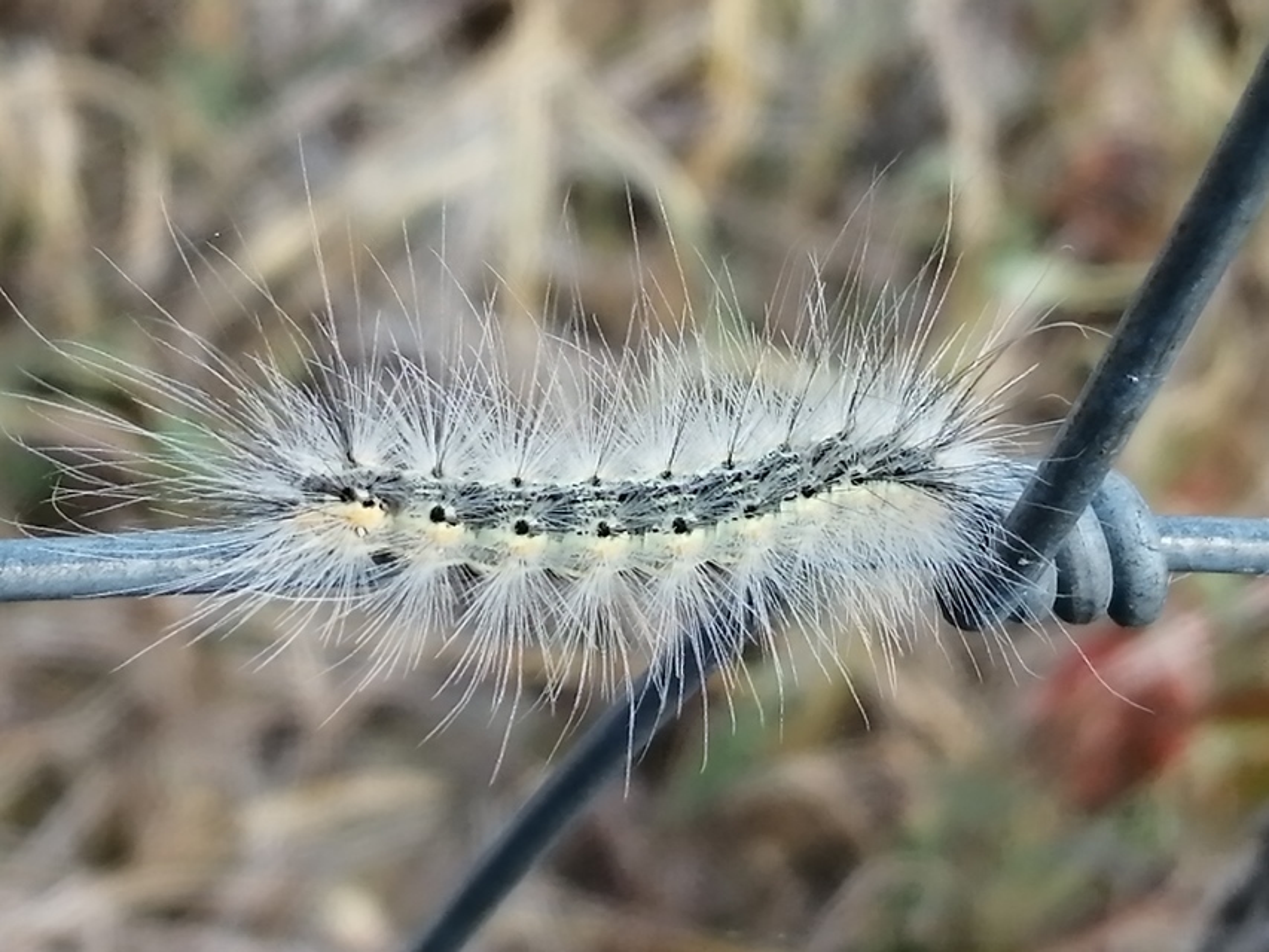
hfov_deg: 19.1
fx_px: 3776
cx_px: 634
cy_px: 476
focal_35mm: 103
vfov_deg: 14.4
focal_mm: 3.46
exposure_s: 1/191
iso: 50
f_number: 1.8
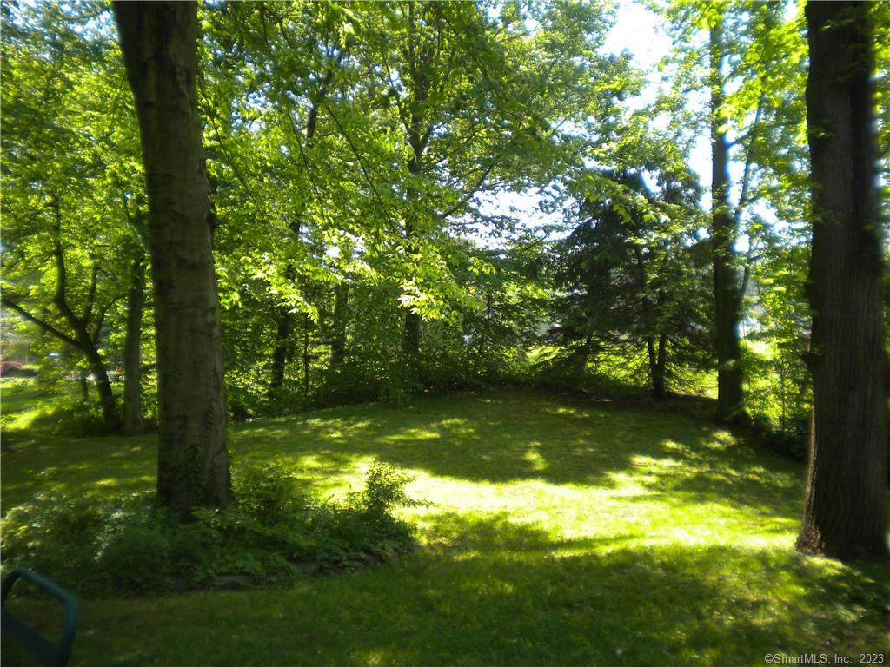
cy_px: 334
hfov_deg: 52.6
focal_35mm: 35
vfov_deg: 40.7
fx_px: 900
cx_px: 445
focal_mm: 6.3
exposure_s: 1/197
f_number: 3.1
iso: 80
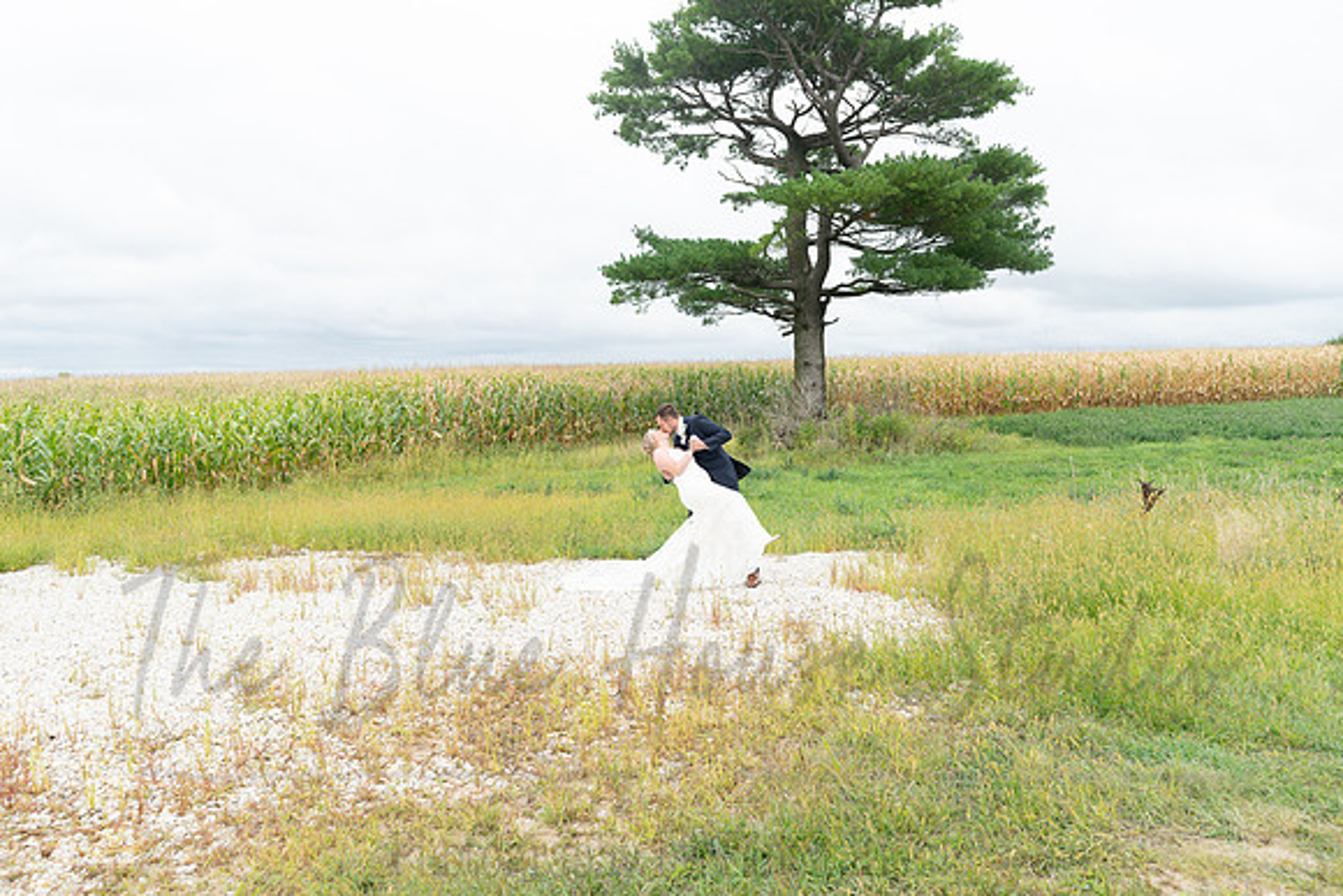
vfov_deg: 46.4
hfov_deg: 65.5
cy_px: 448
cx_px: 672
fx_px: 1045
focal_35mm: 28
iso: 100
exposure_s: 1/125
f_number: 5.6
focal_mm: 28
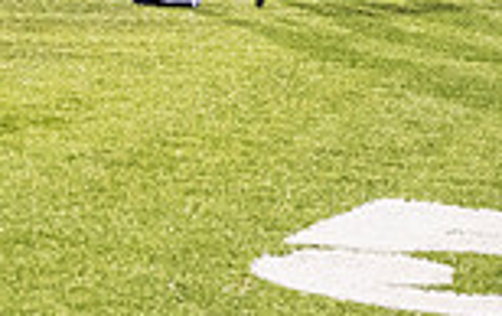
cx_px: -352
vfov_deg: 4.9
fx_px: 3675
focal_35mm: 268
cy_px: -272
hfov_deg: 7.6
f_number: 5.6
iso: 5000
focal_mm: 70
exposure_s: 1/200
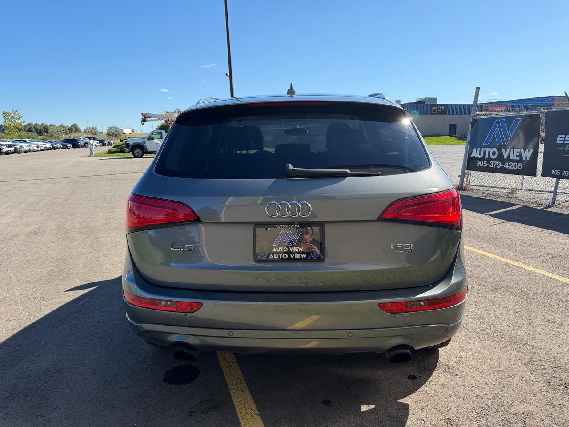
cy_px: 214
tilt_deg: -10.2
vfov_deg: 56.8
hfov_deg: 71.6
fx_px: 394
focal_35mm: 24
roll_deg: +1.3
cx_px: 284
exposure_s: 1/3021
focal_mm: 6.76
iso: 100
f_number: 1.78
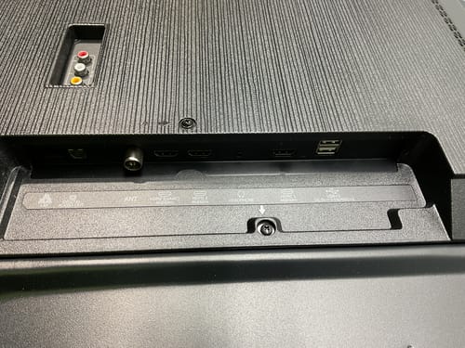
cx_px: 232
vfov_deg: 48.2
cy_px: 174
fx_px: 390
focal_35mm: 29
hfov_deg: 61.7
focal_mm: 3
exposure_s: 1/60
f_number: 1.8
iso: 125
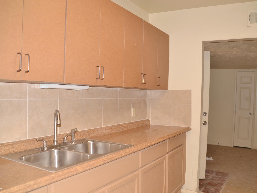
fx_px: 223
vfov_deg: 46.8
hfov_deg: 59.8
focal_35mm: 30
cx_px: 141
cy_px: 96
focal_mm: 18
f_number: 3.5
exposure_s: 1/60
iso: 100
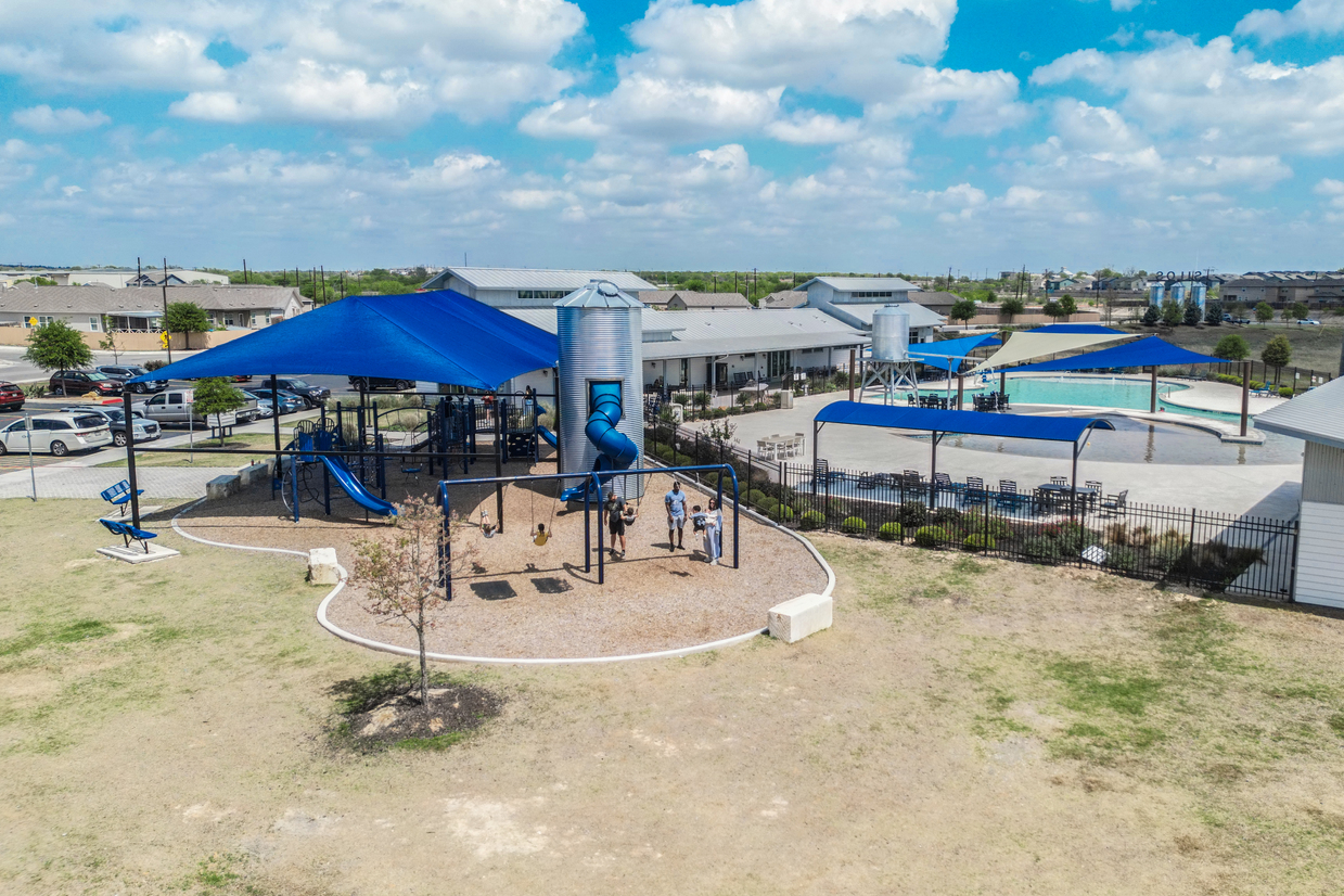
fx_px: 1083
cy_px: 458
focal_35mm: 29
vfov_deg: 45.0
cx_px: 764
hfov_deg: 63.4
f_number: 1.7
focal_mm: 6.72
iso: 110
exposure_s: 1/3000
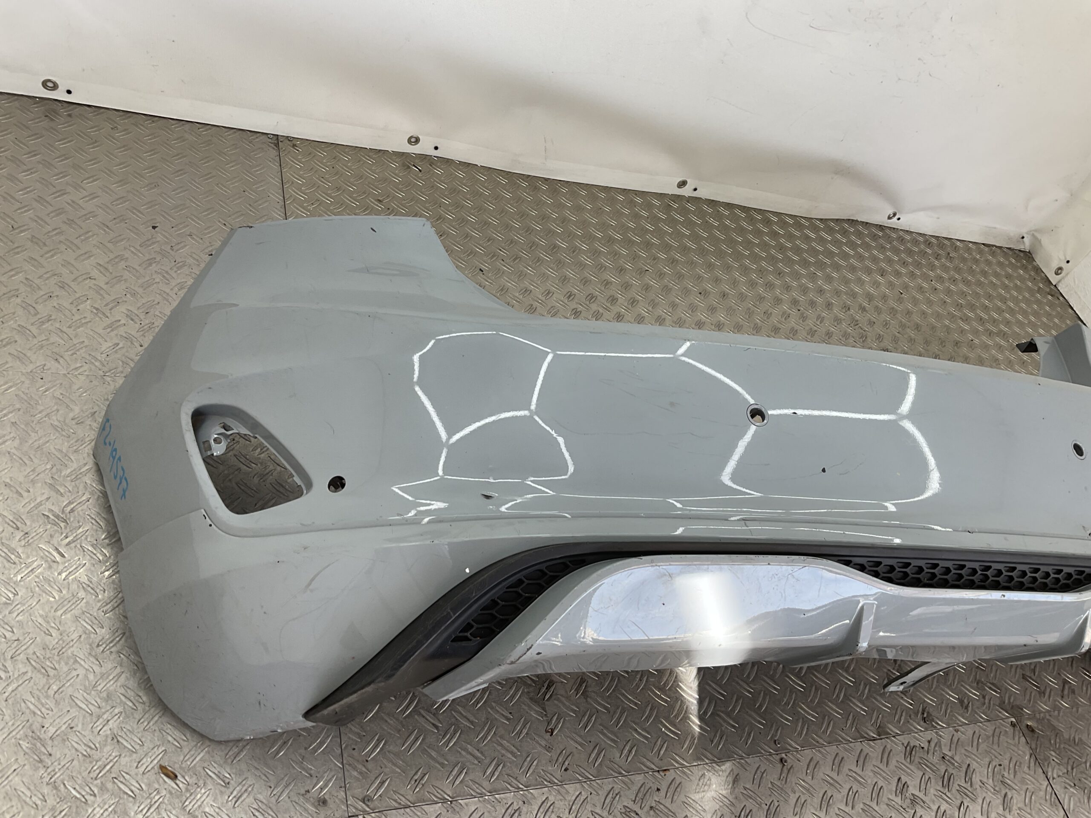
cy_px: 409
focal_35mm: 29
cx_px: 546
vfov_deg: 48.2
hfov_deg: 61.7
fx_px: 914
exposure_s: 1/135
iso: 16
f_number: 1.8
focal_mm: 3
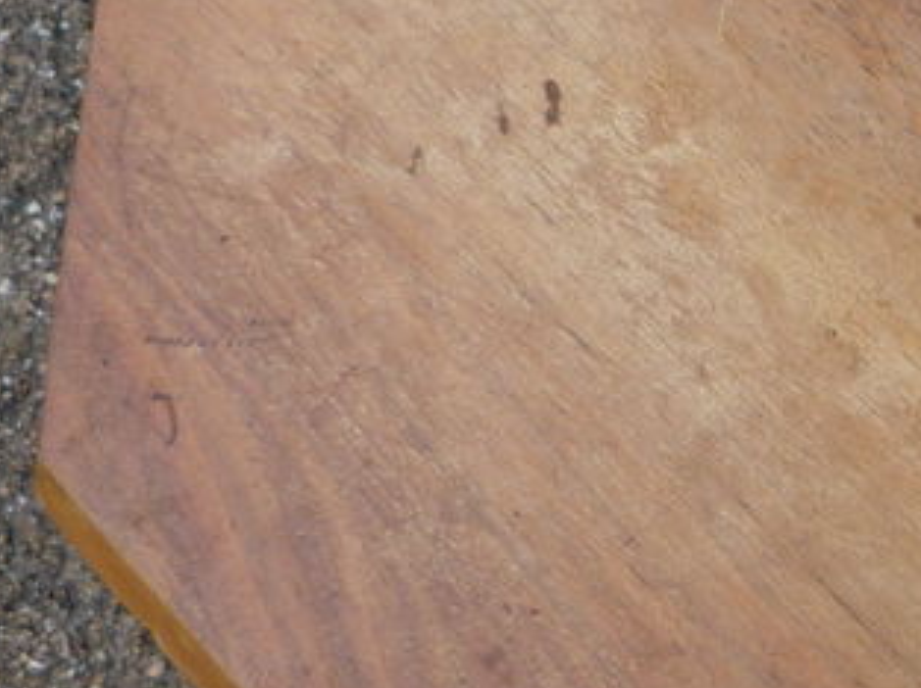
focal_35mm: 96
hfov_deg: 19.3
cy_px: 273
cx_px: 1103
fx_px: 2551
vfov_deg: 15.4
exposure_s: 1/320
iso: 100
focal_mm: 5.2
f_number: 4
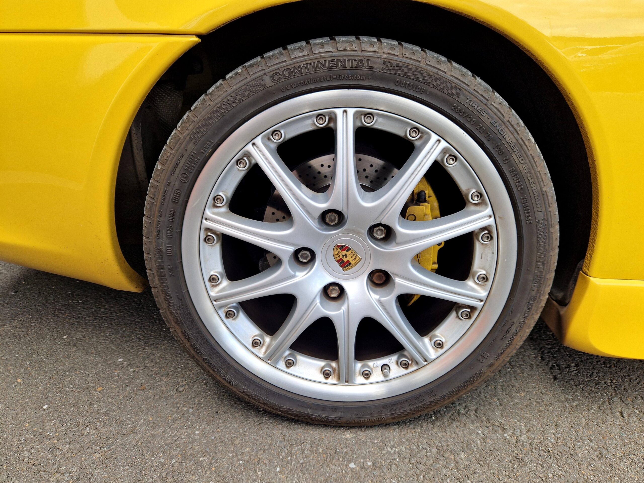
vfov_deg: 58.9
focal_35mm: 23
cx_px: 322
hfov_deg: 73.9
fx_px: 428
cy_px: 242
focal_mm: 5.4
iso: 50
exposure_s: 1/217
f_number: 1.8
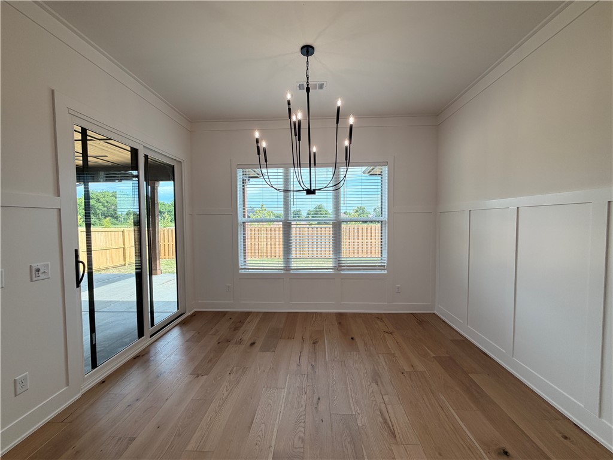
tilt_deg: -2.7
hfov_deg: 102.1
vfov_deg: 85.7
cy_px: 230
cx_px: 306
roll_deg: +0.7
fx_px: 248
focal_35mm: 14
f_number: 2.2
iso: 64
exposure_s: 1/120
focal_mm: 2.22
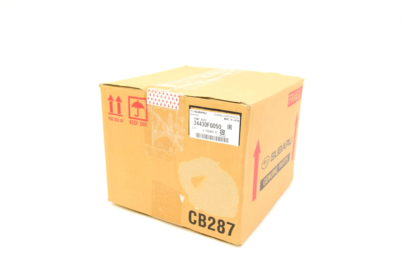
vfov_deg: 40.0
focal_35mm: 33
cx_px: 201
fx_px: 369
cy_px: 134
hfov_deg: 57.2
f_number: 5.6
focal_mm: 22
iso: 400
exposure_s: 1/125
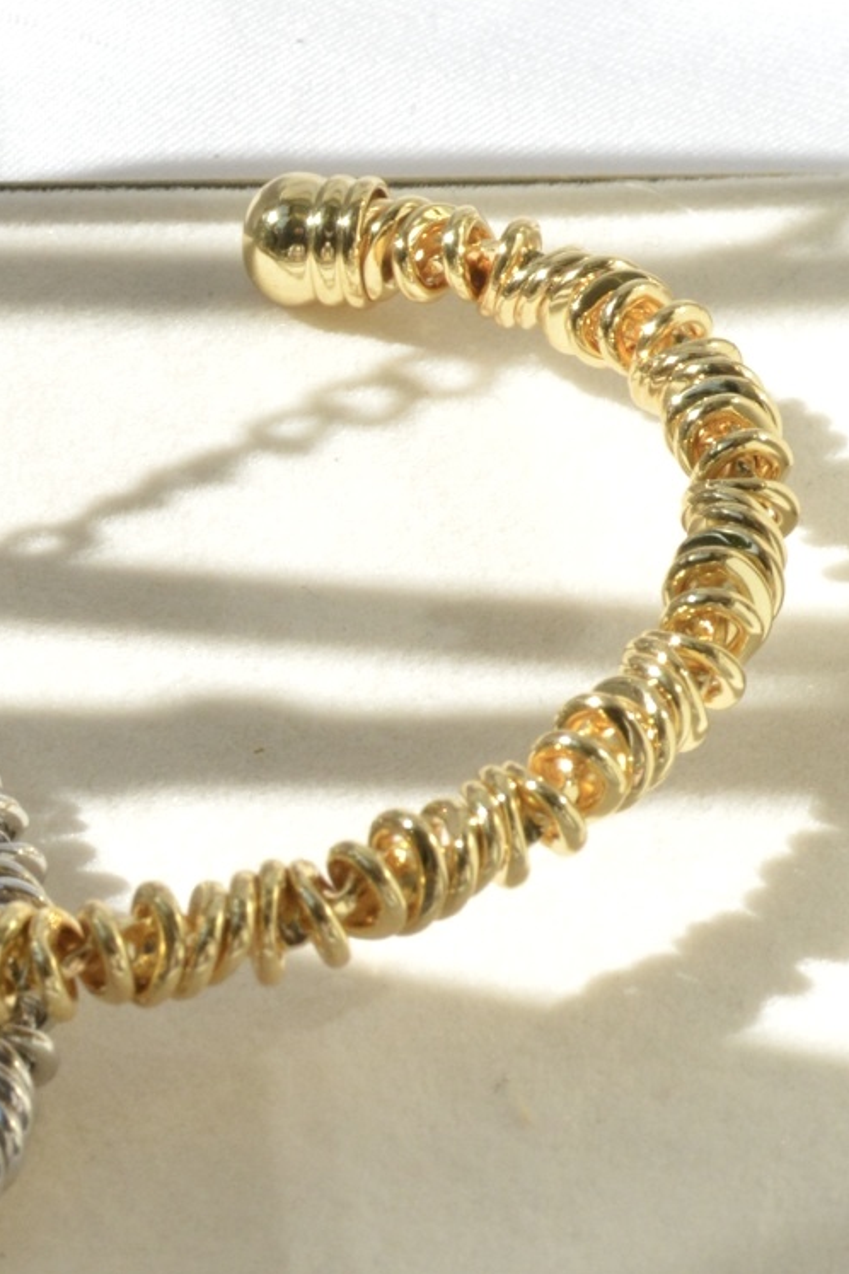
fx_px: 6544
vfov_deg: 11.1
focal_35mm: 185
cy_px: 834
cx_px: -365
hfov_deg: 7.3
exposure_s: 1/800
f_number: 14
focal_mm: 40
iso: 800
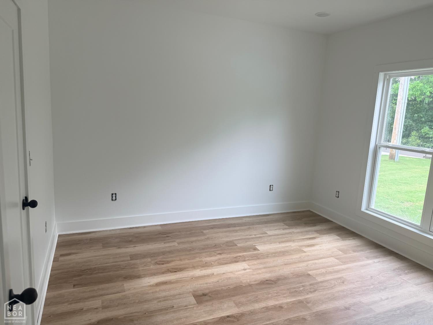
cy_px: 162
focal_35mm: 24
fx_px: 300
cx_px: 216
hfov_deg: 71.6
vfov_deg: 56.8
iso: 64
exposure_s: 1/120
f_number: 1.78
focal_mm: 6.76
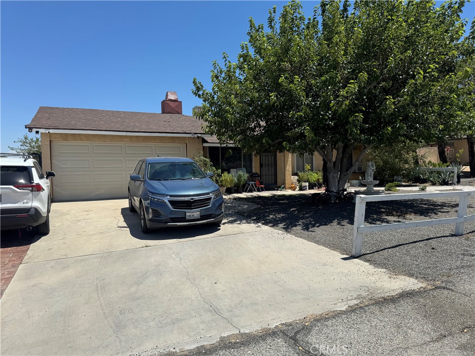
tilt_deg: -3.7
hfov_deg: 71.6
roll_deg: +1.6
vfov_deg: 56.8
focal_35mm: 24
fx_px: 329
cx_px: 238
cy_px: 178
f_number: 1.78
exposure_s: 1/6410
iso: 80
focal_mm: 6.76
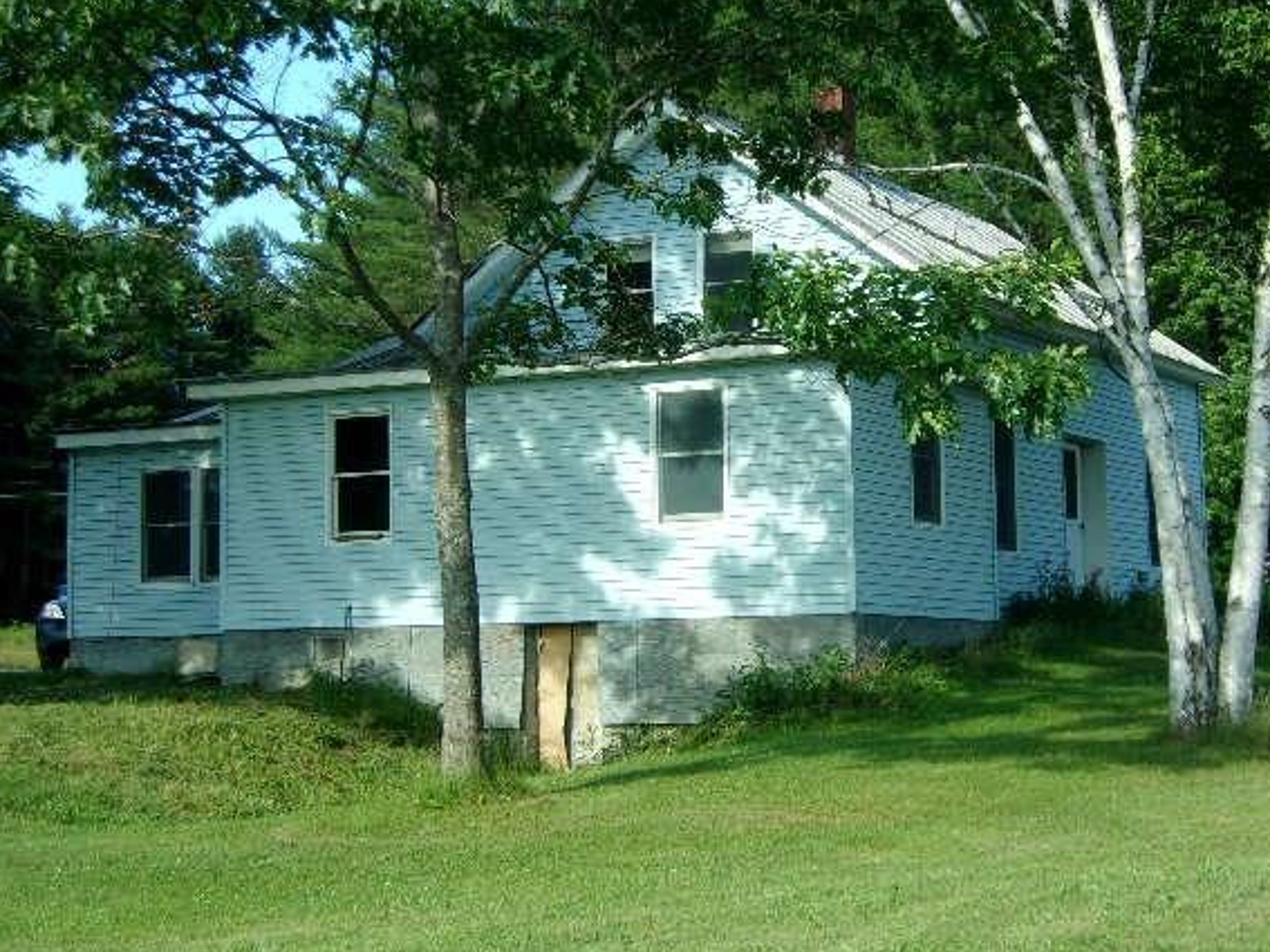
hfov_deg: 24.7
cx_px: 694
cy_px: 421
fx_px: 2898
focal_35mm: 79
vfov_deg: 18.6
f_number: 4.9
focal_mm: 12.5
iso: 80
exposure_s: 1/160
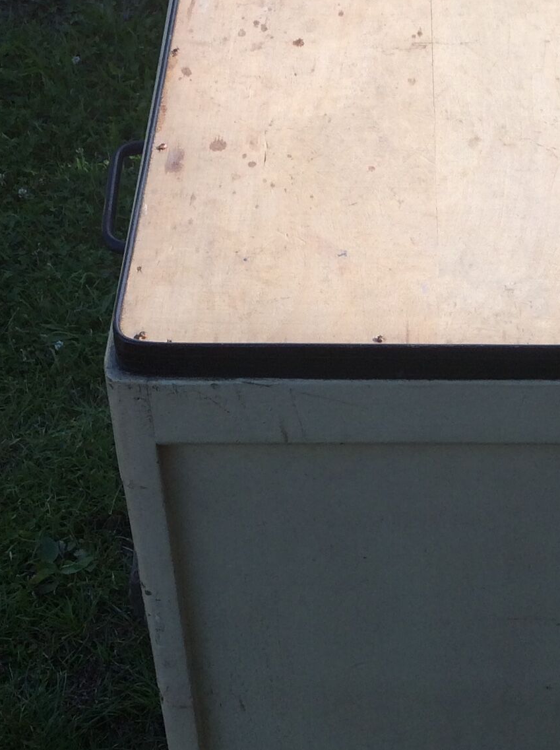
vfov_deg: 26.7
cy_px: 384
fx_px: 1578
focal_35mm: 73
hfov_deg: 20.0
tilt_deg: -45.5
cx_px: 392
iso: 32
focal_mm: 3.3
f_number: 2.4
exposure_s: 1/430
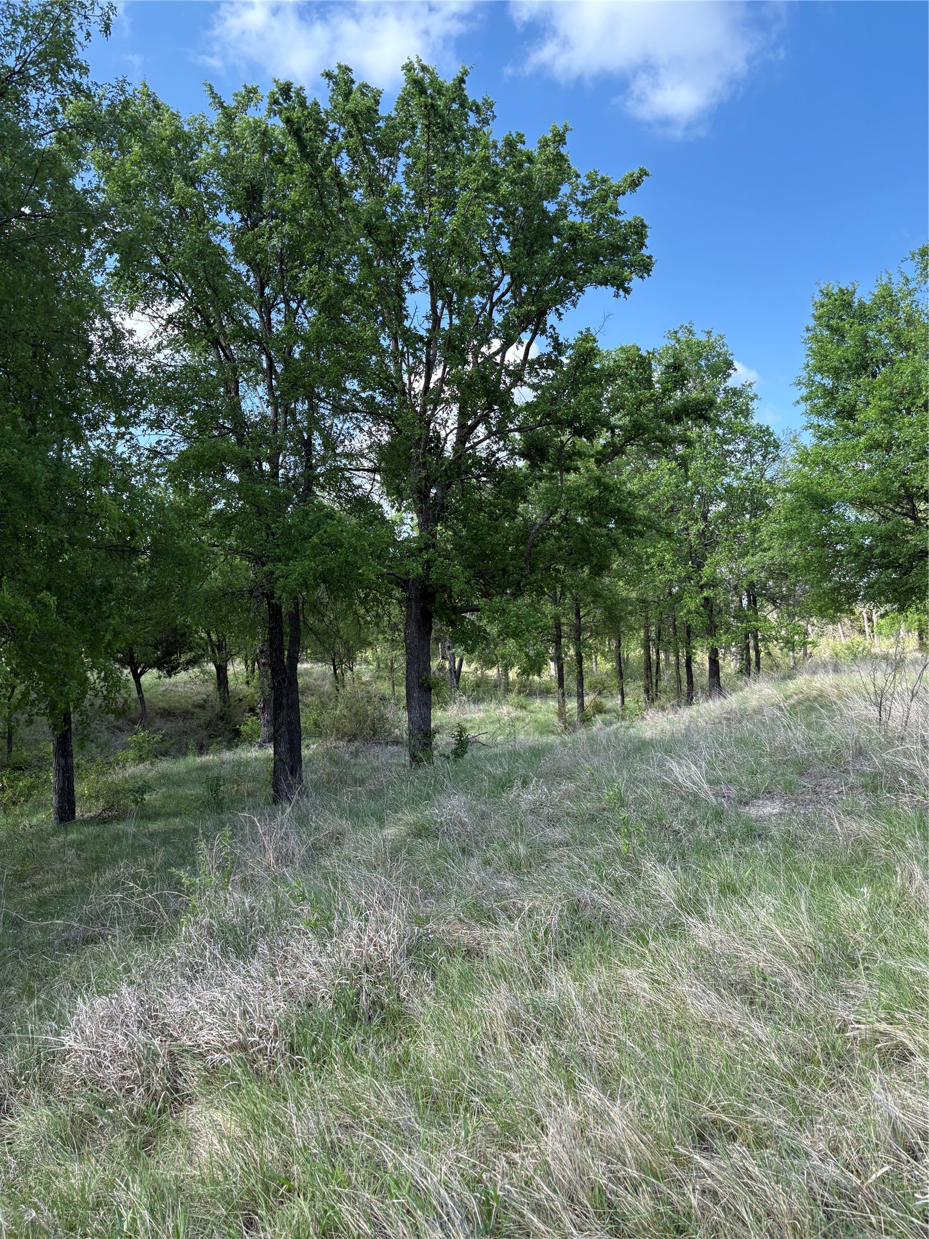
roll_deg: +0.6
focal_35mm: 26
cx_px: 464
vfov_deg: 67.3
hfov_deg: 53.1
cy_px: 620
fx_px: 930
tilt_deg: +1.7
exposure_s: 1/764
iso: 50
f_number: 1.6
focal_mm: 5.96
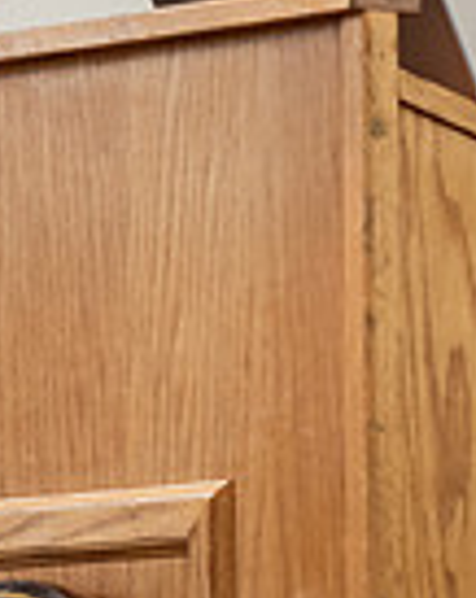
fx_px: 9152
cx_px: 502
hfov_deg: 3.0
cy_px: -190
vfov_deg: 3.7
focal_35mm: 518
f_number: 3.2
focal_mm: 130
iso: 1000
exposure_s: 1/200
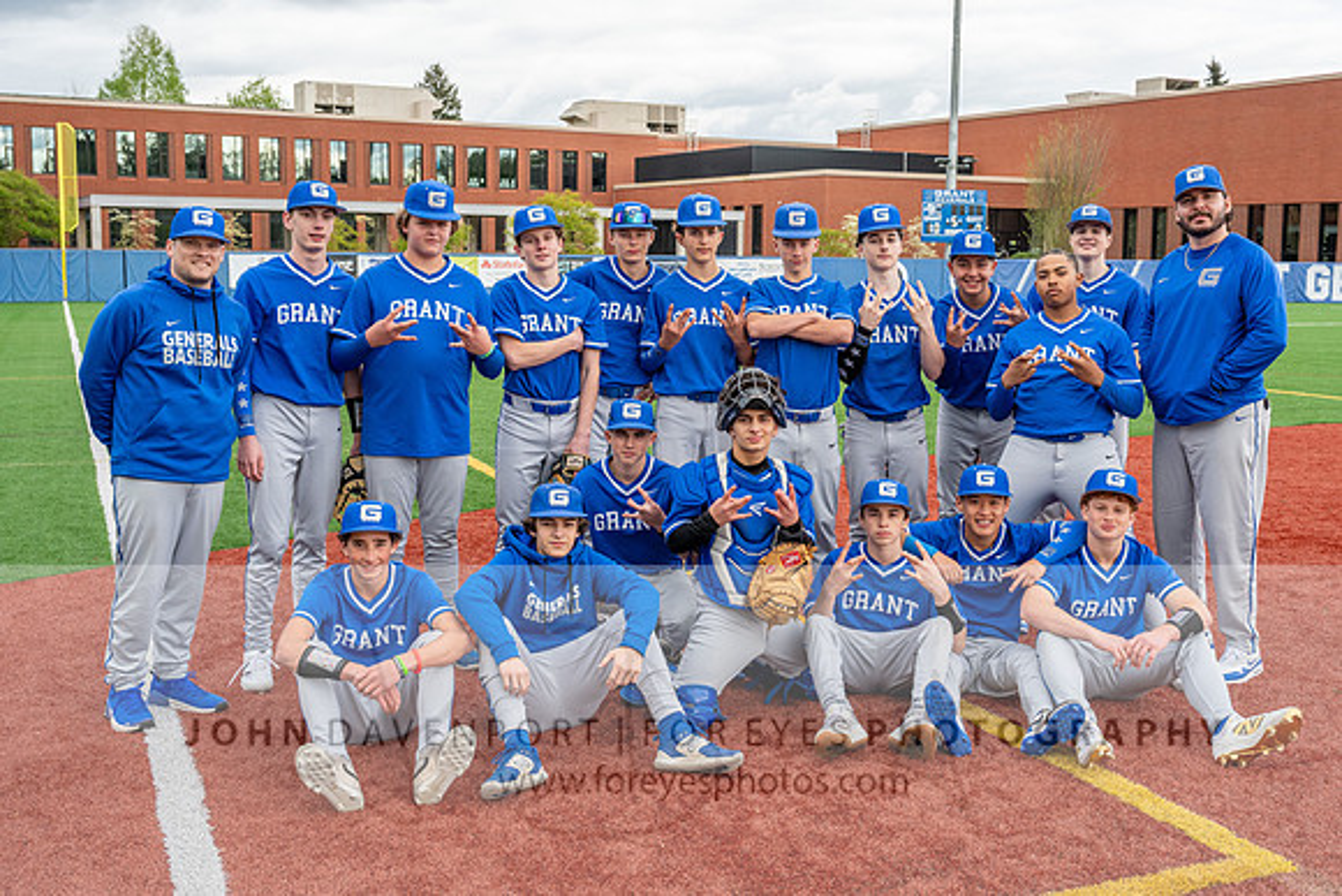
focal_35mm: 40
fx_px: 1498
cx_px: 706
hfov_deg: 48.2
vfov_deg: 33.3
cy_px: 410
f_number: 5.6
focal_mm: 32
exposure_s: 1/500
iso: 560
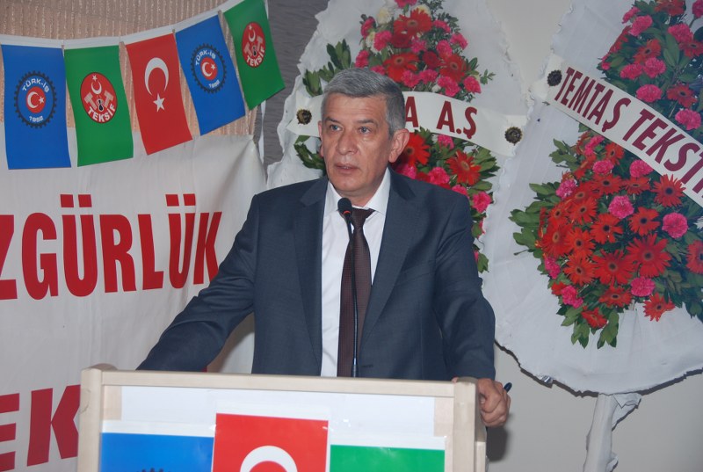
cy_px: 236
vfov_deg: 16.6
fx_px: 1614
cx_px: 352
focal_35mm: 82
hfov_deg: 24.6
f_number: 4.8
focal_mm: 55
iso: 200
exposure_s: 1/60
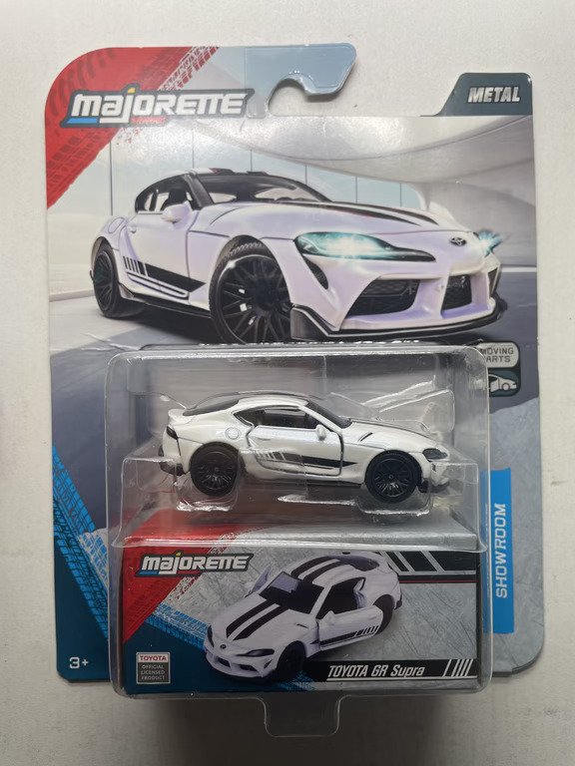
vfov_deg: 67.3
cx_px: 288
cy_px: 383
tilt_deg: -88.5
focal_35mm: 26
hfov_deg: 53.1
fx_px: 576
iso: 50
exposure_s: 1/121
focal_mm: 4.2
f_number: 1.6
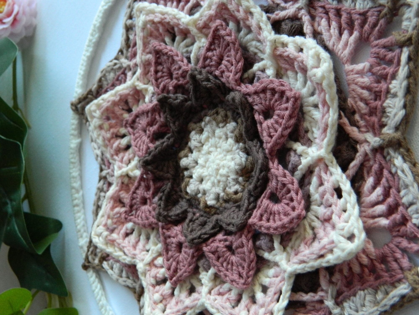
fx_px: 569
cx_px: 210
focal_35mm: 47
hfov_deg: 40.4
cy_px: 158
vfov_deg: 30.9
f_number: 3.6
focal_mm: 8.4
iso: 400
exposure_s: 1/50
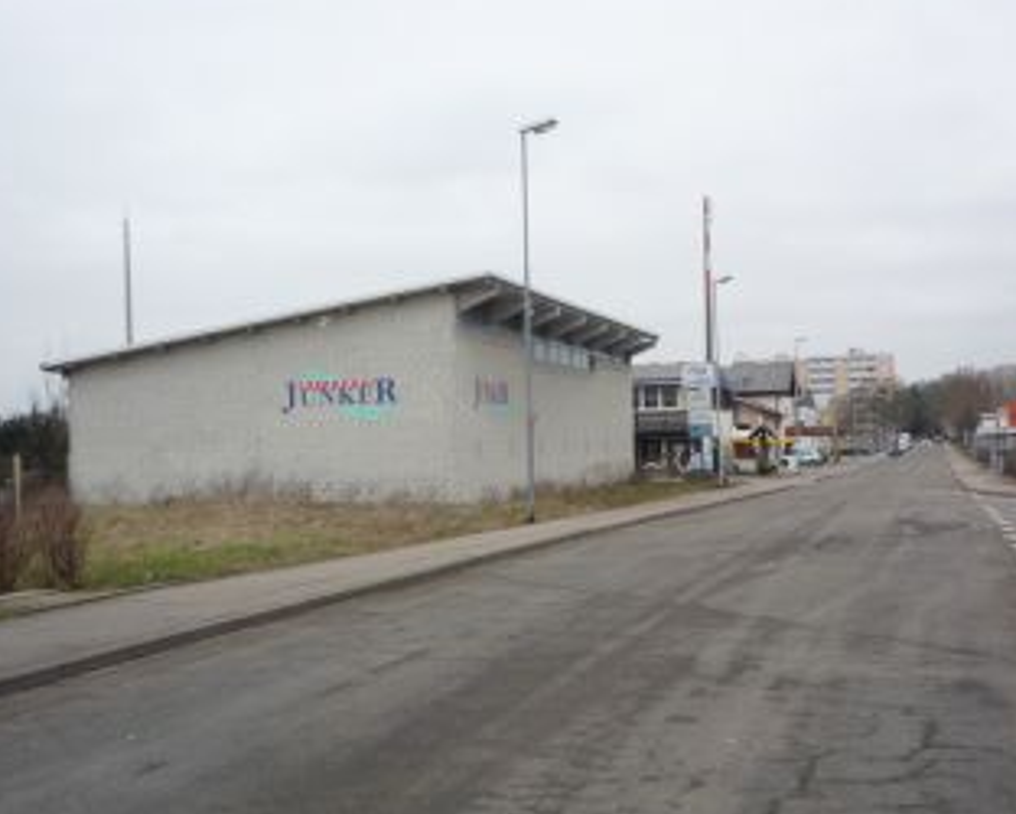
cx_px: 534
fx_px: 1444
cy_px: 492
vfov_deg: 31.4
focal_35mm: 48
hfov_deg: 38.7
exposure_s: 1/100
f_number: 4
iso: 100
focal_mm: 5.2
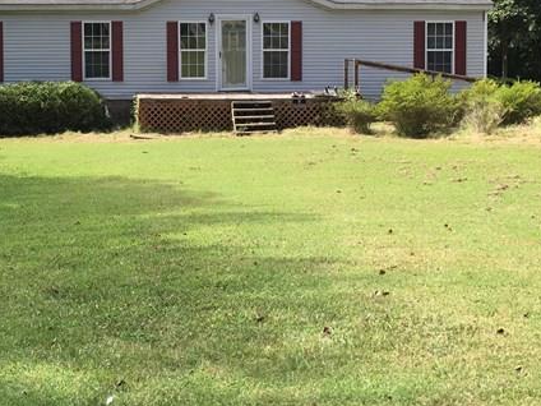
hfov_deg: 27.4
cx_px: 140
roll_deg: +0.0
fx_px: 1094
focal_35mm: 70
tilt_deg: -0.6
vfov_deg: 20.8
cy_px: 82
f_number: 2.2
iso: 25
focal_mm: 4.15
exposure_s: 1/444
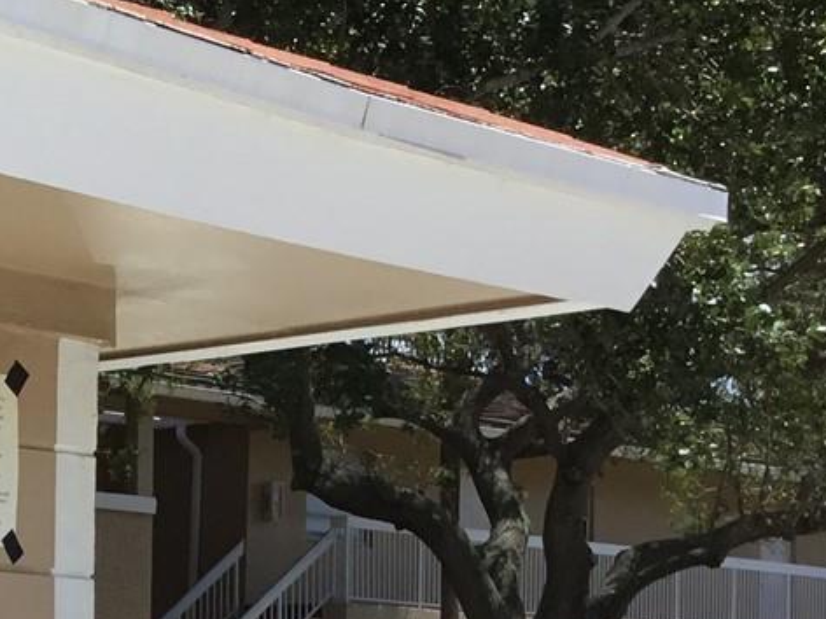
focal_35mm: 105
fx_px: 2505
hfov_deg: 17.2
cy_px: 682
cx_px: -338
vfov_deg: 13.8
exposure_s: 1/1199
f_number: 2.4
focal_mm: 3.3
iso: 25
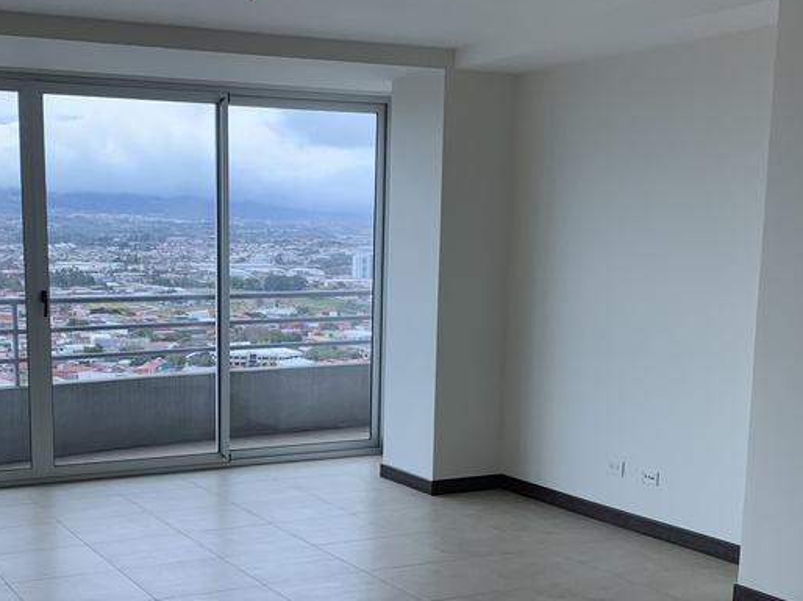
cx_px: 281
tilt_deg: -9.7
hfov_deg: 37.2
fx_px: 1183
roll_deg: +0.5
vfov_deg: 28.2
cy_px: 443
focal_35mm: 51
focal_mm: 4.25
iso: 25
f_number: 1.8
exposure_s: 1/204
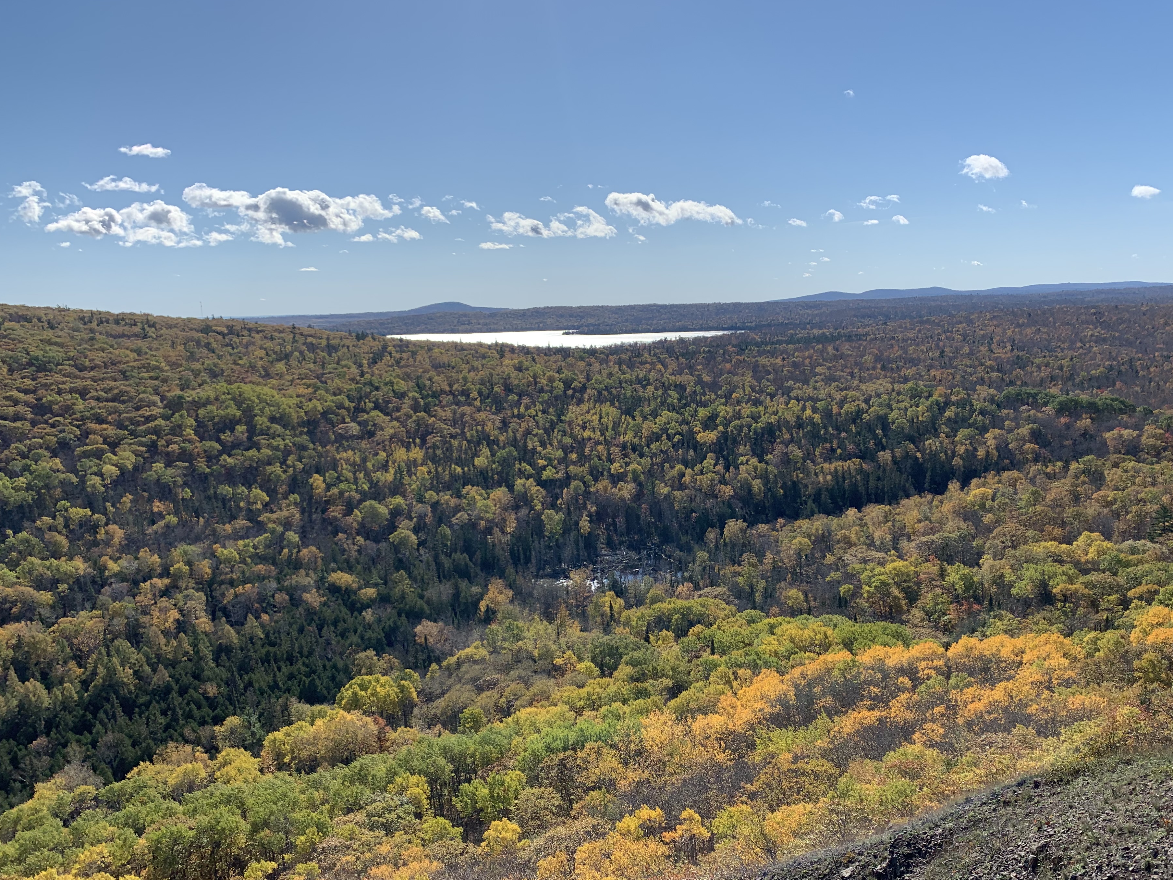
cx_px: 640
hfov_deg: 61.6
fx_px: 983
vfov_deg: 48.2
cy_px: 461
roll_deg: +1.2
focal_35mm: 29
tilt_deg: -7.0
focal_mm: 4.25
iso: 25
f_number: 1.8
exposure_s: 1/3521
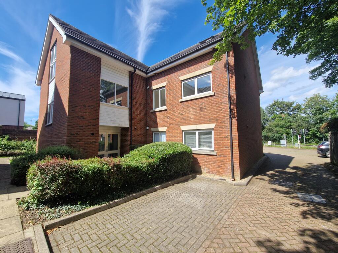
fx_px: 127
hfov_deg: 106.2
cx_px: 169
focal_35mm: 13
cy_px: 126
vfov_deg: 89.9
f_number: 2.2
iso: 50
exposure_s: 1/1408
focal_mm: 2.2
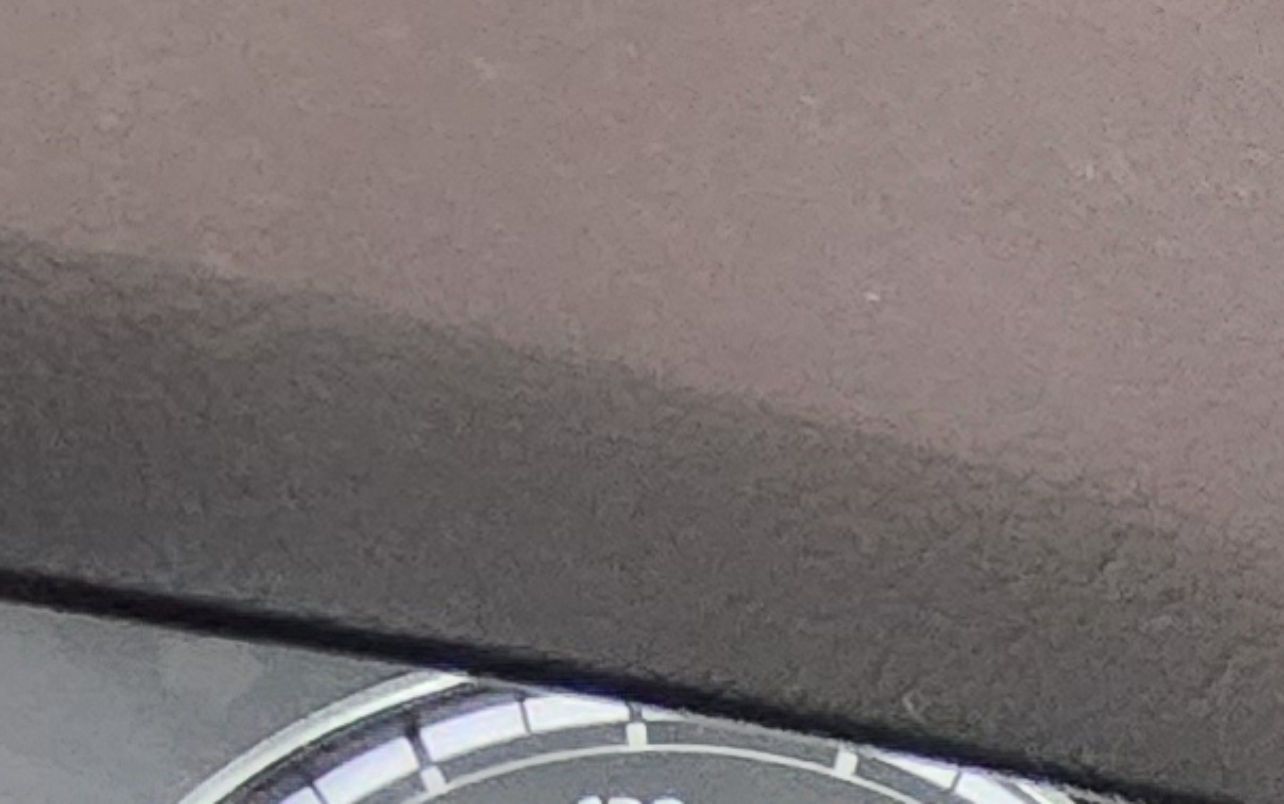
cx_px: 3416
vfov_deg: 6.8
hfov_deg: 9.7
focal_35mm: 181
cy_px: 2023
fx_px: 6336
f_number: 2
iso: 500
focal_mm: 3.08
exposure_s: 1/120
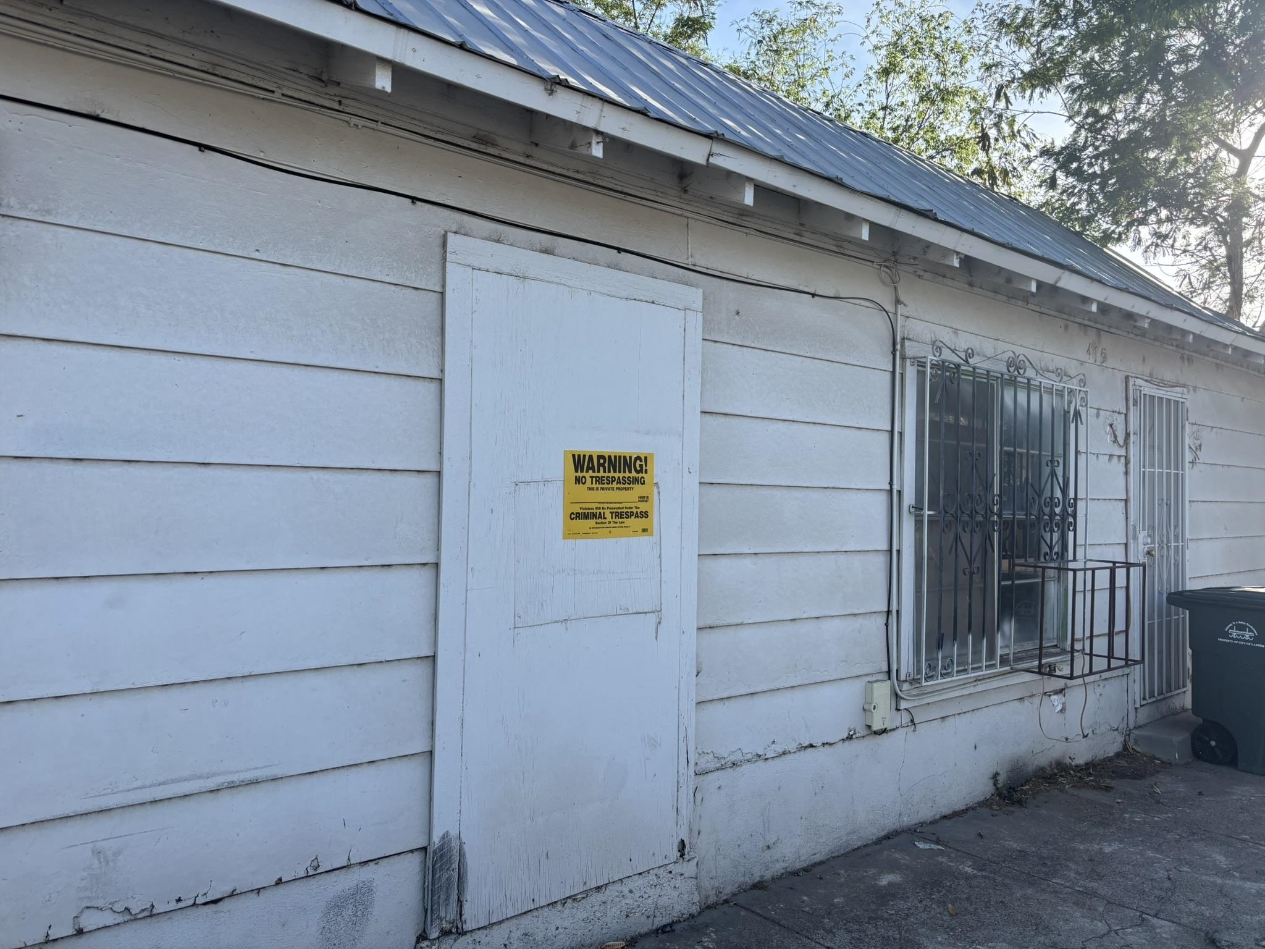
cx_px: 632
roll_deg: +1.0
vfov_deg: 53.1
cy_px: 474
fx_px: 950
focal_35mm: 26
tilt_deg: -0.1
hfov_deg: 67.3
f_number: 1.6
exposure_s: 1/1103
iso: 50
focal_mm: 5.96
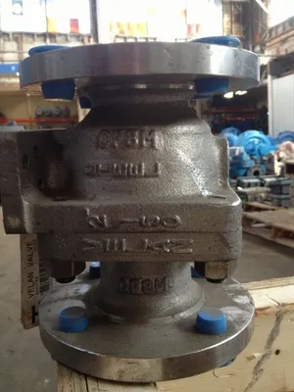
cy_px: 196
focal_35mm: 35
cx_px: 147
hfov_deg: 40.7
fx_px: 396
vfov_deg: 52.6
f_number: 2.4
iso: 100
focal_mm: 4.28
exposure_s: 1/20
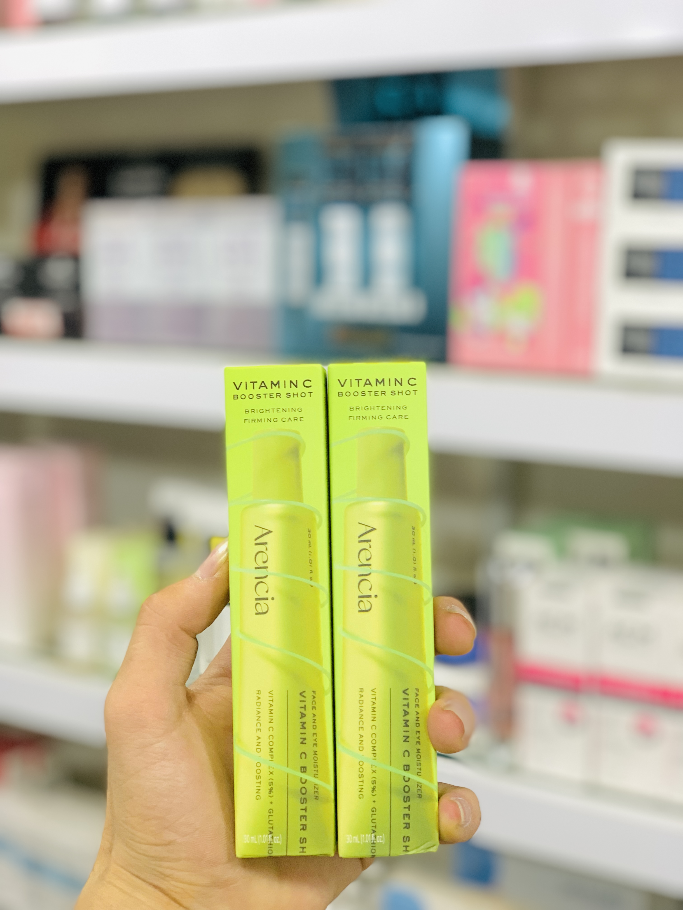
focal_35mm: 52
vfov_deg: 36.8
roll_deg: -0.5
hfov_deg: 28.0
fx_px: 1368
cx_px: 342
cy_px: 455
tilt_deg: -5.5
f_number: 2.4
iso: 50
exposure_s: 1/100
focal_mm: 6
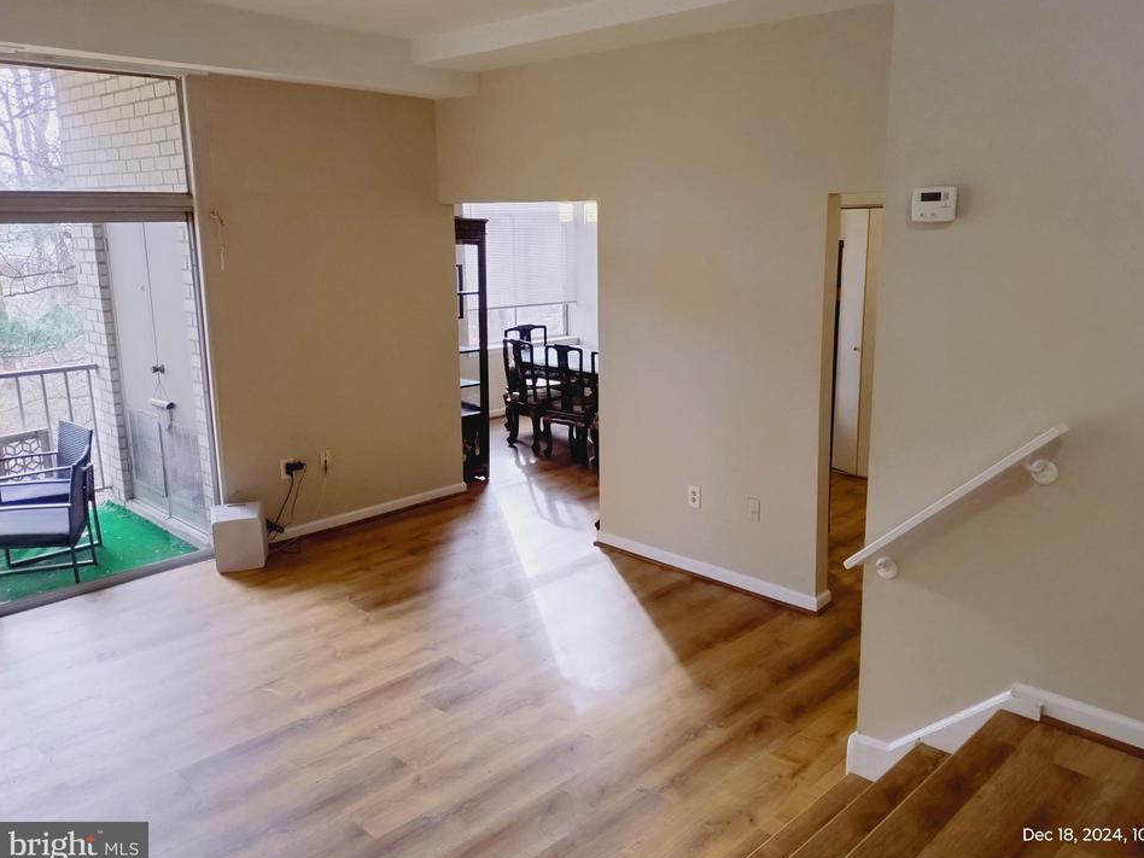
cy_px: 408
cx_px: 615
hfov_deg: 65.2
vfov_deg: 51.3
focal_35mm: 27
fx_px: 892
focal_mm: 4.71
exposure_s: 1/120
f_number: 1.7
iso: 100
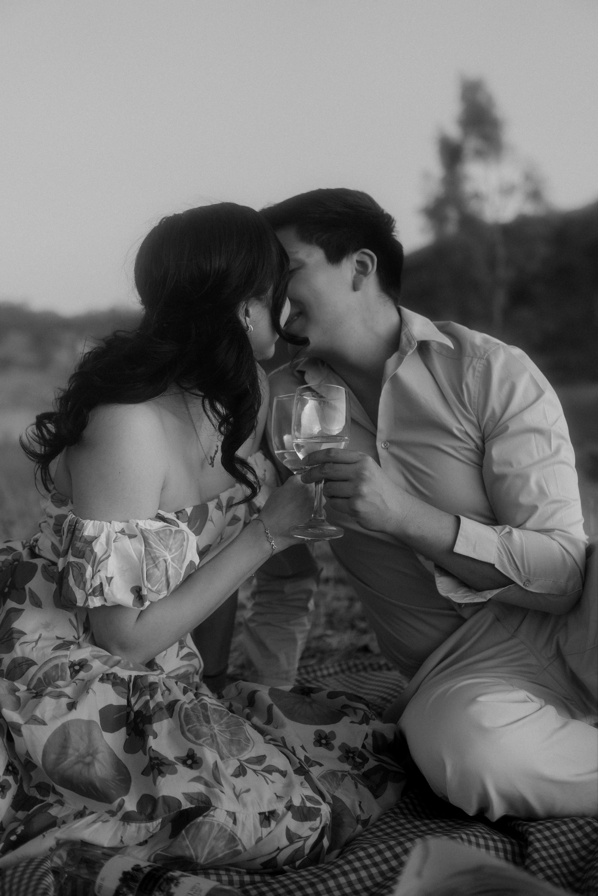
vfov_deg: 43.6
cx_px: 299
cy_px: 448
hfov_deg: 29.9
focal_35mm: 45
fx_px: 1121
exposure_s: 1/800
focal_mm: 30
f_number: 2
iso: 100
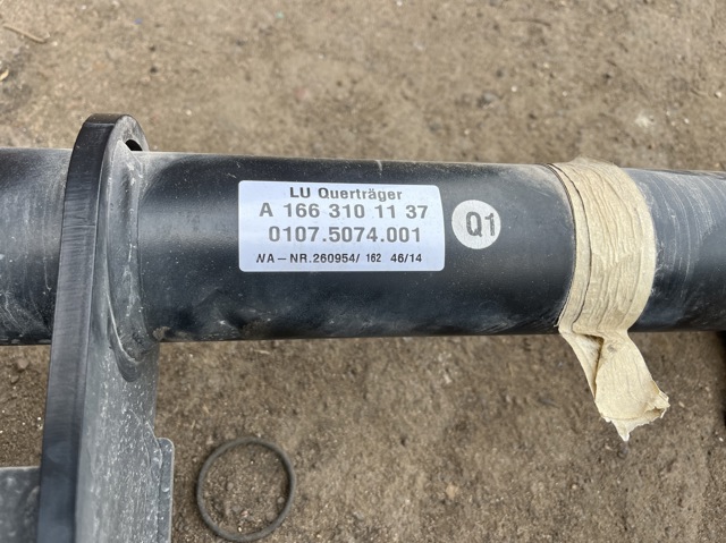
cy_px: 272
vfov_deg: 53.0
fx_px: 545
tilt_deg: -58.2
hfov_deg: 67.3
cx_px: 363
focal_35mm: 26
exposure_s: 1/520
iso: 50
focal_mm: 5.1
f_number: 1.6
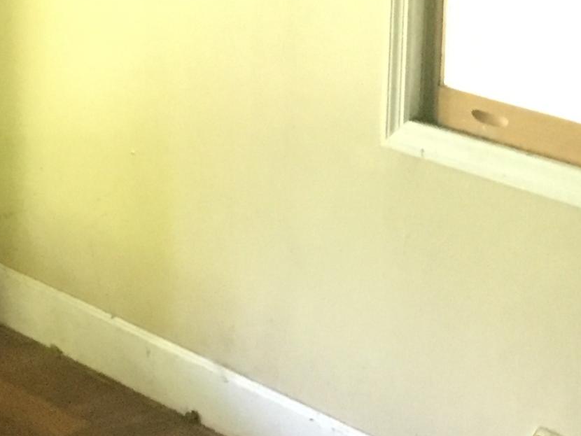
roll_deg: -3.5
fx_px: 1880
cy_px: 15
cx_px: 356
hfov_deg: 17.5
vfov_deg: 13.1
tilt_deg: -11.7
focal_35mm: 112
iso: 800
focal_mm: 3.3
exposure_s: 1/15
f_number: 2.4
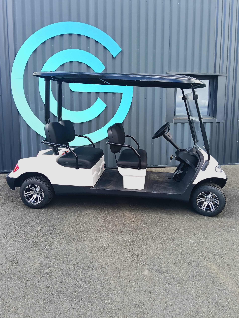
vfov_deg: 65.2
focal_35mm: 27
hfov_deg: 51.5
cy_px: 159
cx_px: 120
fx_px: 248
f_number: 1.8
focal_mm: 3.98
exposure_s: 1/174
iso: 50
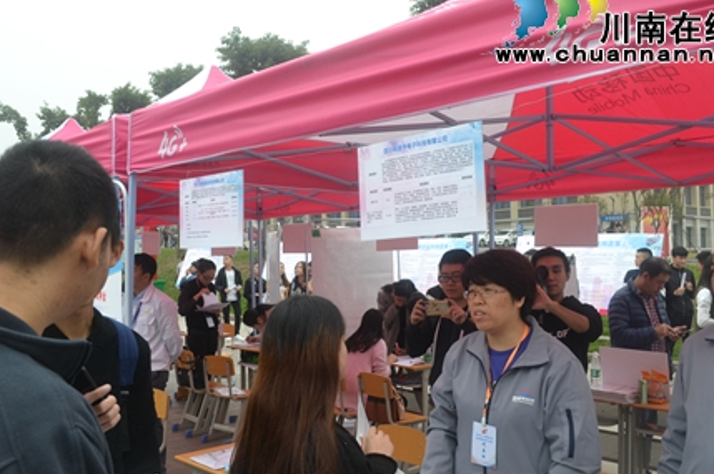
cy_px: 234
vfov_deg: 37.8
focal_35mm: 35
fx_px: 693
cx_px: 353
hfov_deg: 54.5
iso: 800
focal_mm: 20
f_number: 8
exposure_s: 1/250
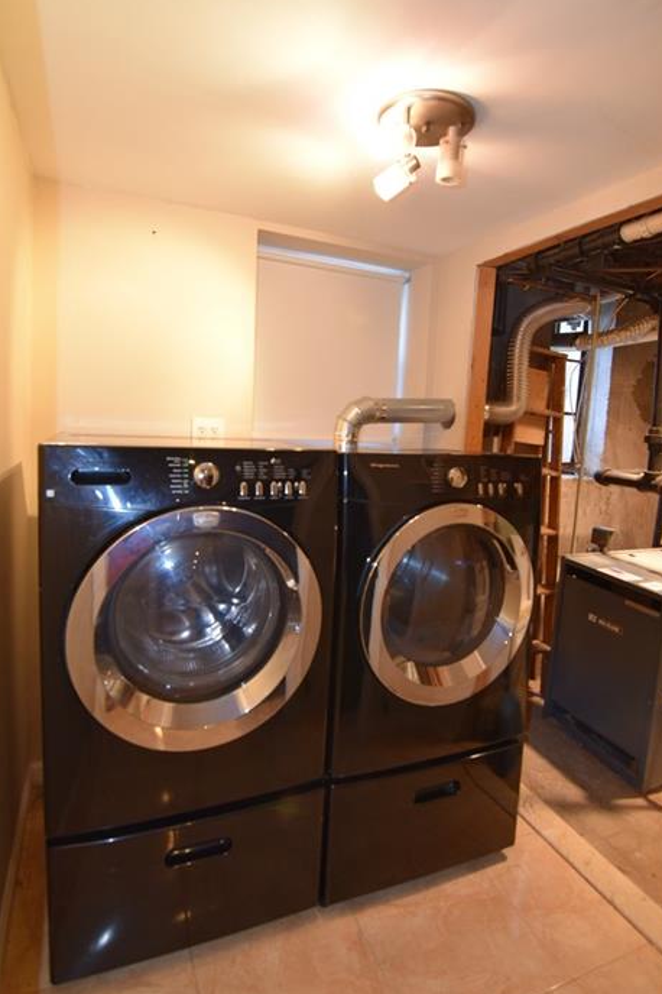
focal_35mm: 19
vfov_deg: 86.0
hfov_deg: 63.8
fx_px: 532
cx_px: 334
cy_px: 477
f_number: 3.5
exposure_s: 1/60
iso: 800
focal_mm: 11.5
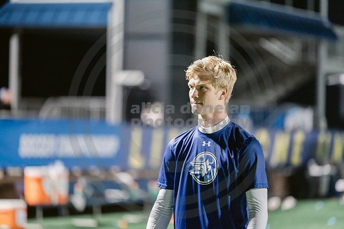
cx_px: 172
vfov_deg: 6.9
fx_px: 1911
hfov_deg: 10.3
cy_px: 114
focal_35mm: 200
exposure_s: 1/160
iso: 2500
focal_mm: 200
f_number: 2.8
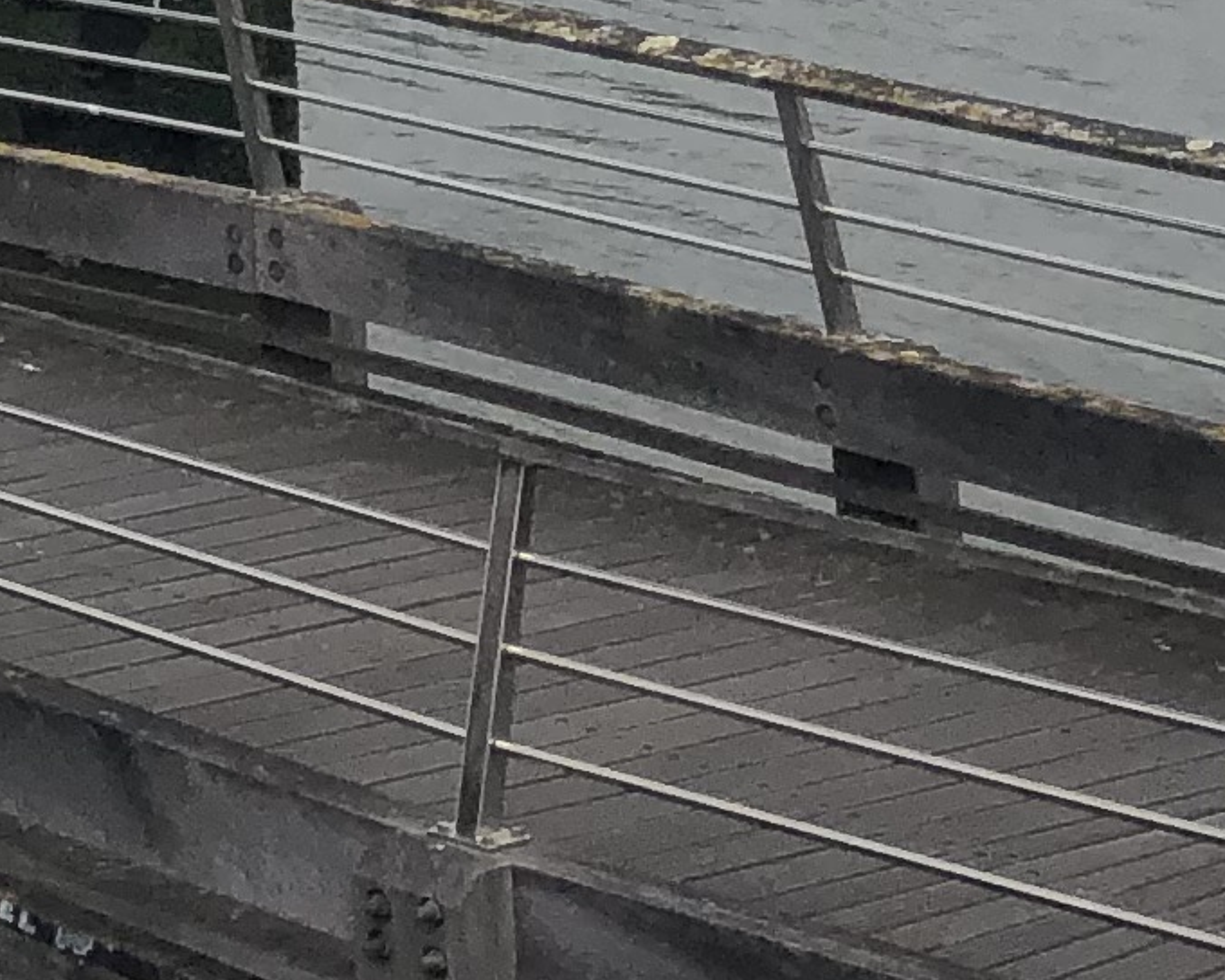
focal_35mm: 162
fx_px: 5873
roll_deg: +0.5
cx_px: -1656
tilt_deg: +2.4
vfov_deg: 8.6
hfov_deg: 10.4
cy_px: -1479
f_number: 1.8
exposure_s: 1/3436
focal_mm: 3.99
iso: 20
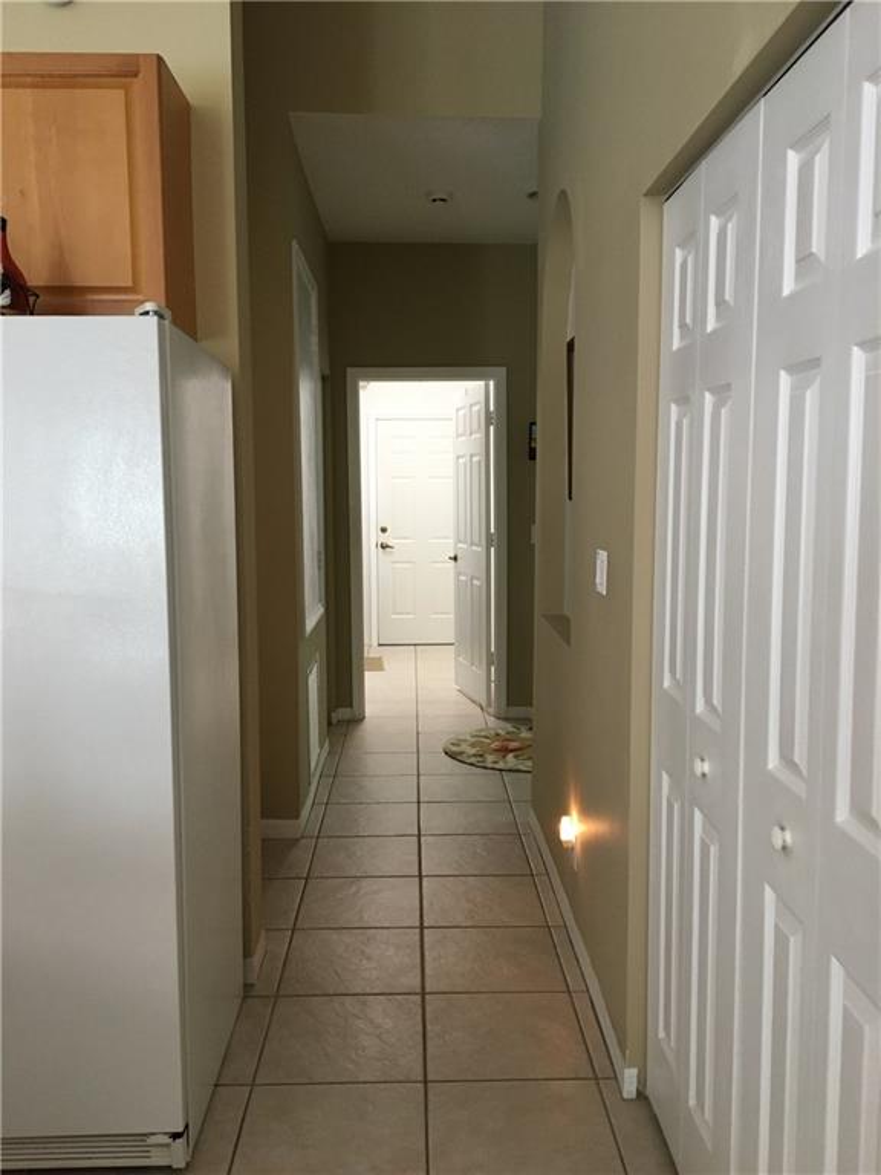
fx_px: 984
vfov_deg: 61.7
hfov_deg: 48.2
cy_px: 588
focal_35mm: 29
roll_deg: -0.2
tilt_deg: -6.0
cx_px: 440
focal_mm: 4.15
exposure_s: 1/30
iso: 125
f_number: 2.2
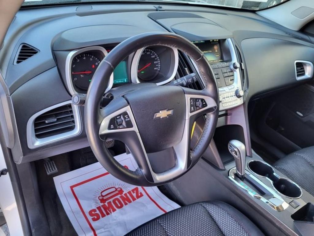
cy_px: 118
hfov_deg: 67.3
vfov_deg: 53.1
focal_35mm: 26
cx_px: 157
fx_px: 236
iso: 160
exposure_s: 1/120
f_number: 1.8
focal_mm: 5.4
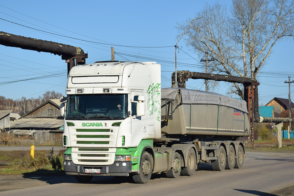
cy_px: 98
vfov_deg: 18.2
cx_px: 147
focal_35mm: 75
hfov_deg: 27.0
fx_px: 612
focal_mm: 50
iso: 100
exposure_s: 1/800
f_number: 6.3
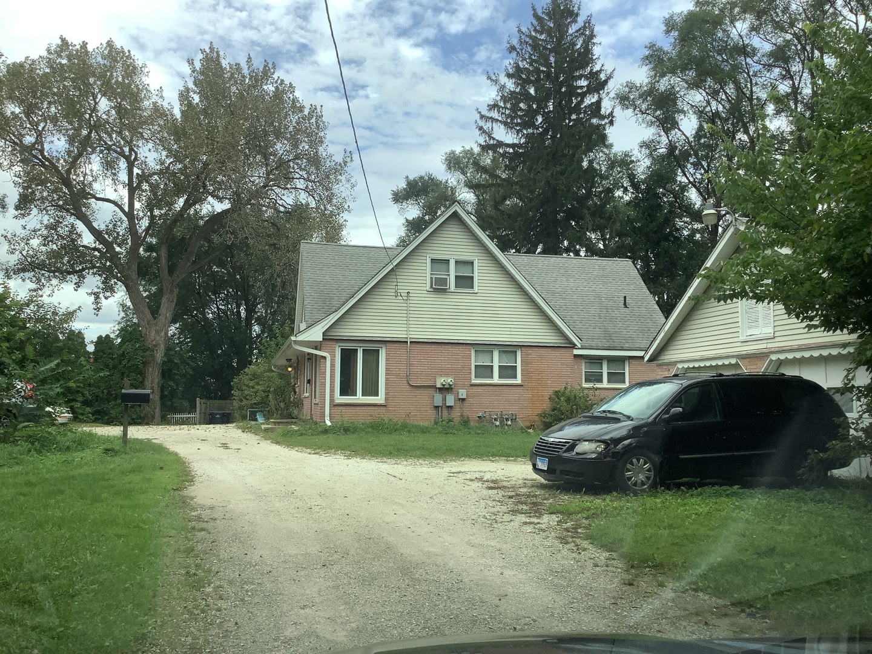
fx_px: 781
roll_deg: +0.0
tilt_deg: +6.2
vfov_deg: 45.4
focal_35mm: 31
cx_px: 436
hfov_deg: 58.4
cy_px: 327
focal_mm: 3.3
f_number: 2.4
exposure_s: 1/488
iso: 25
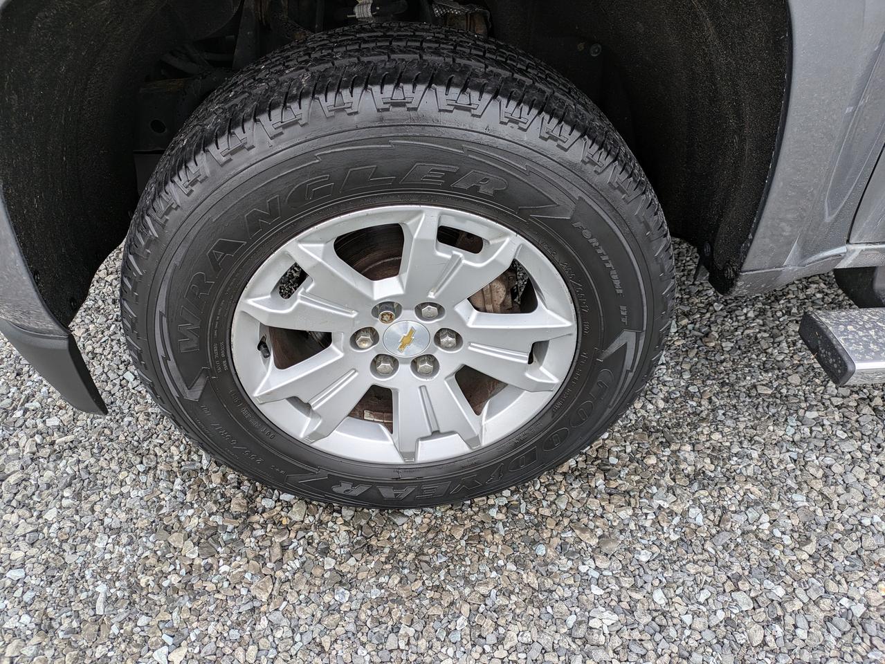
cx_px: 442
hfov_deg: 69.4
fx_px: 639
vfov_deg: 54.9
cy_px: 332
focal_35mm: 25
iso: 42
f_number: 1.89
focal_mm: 5.43
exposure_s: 1/291
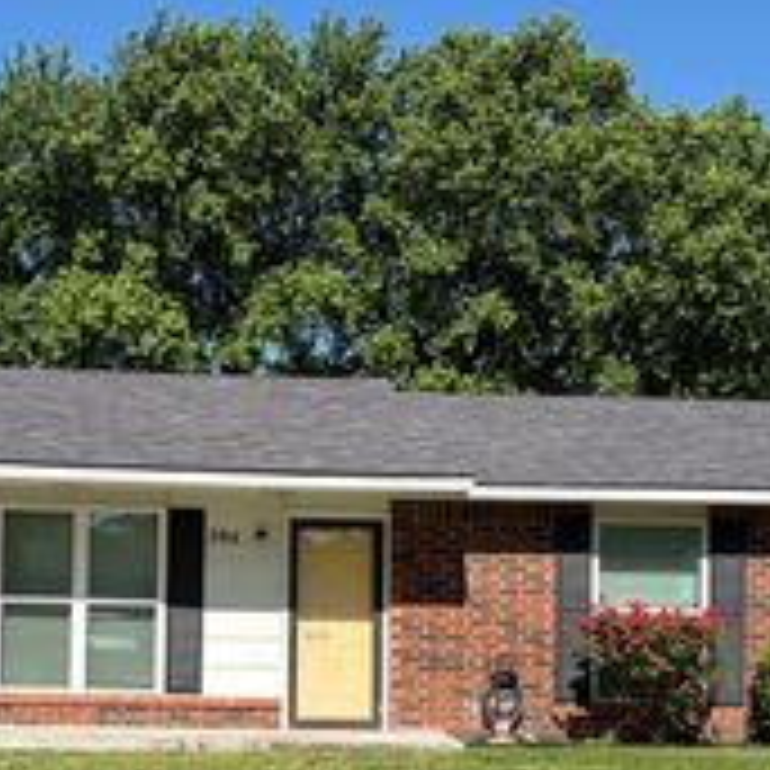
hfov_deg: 25.6
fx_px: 1686
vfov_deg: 25.3
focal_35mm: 67
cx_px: 248
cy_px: 615
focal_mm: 5.96
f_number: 1.6
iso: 50
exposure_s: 1/3279
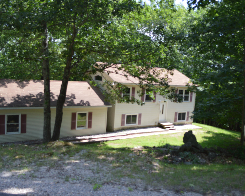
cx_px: 126
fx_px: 225
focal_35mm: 31
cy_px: 100
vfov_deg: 47.1
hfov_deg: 57.2
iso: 100
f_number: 3.5
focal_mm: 18
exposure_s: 1/200
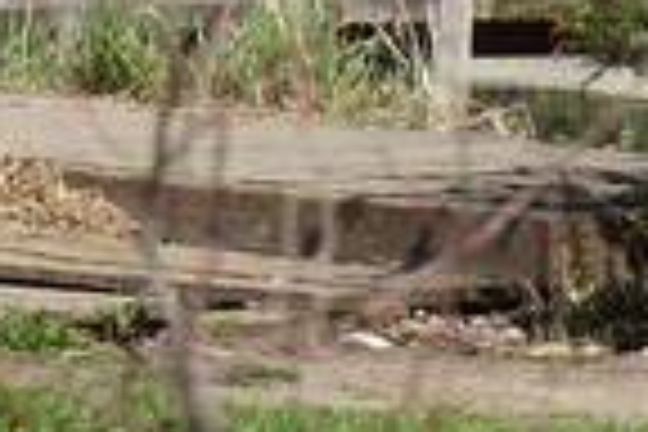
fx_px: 15155
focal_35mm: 842
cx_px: -1098
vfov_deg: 1.6
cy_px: -824
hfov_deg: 2.4
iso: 100
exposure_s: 1/400
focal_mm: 90
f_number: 6.3
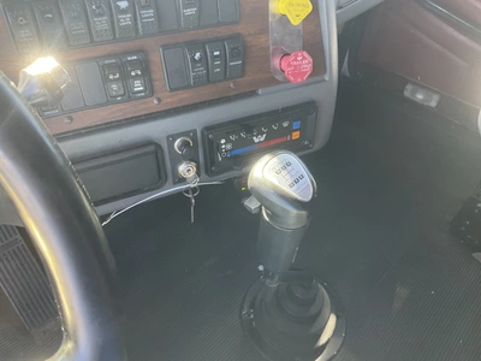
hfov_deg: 61.7
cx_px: 240
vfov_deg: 48.2
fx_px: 403
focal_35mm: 29
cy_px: 180
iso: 80
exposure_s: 1/60
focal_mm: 3
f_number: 1.8
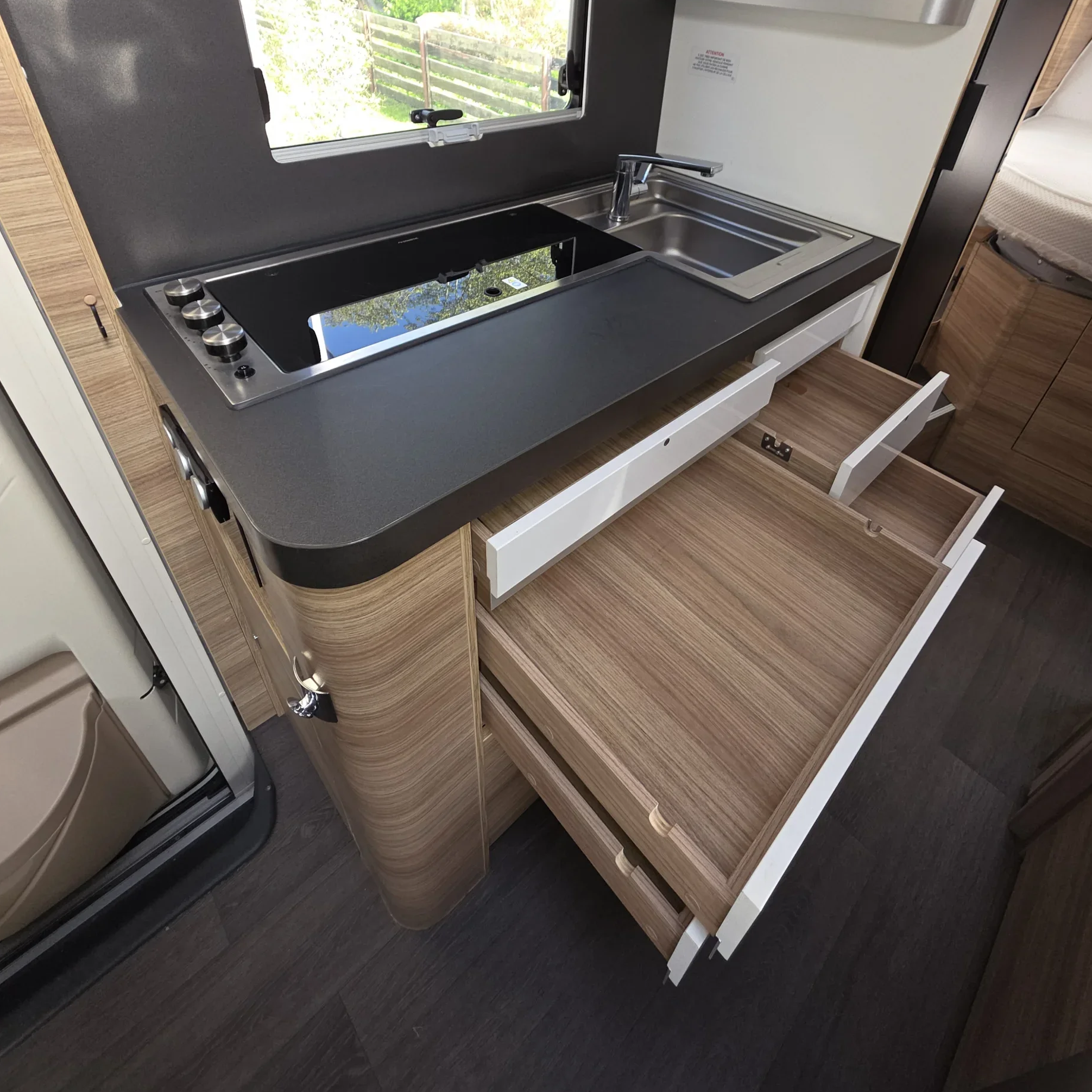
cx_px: 569
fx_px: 571
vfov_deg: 84.5
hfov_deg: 87.4
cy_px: 368
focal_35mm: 16
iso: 32
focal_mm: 2.2
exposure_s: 1/50
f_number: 1.9
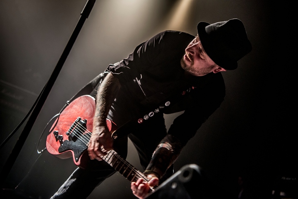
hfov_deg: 48.4
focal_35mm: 40
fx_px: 331
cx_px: 149
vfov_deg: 33.4
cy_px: 100
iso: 1600
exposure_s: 1/80
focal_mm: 40
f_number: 2.8
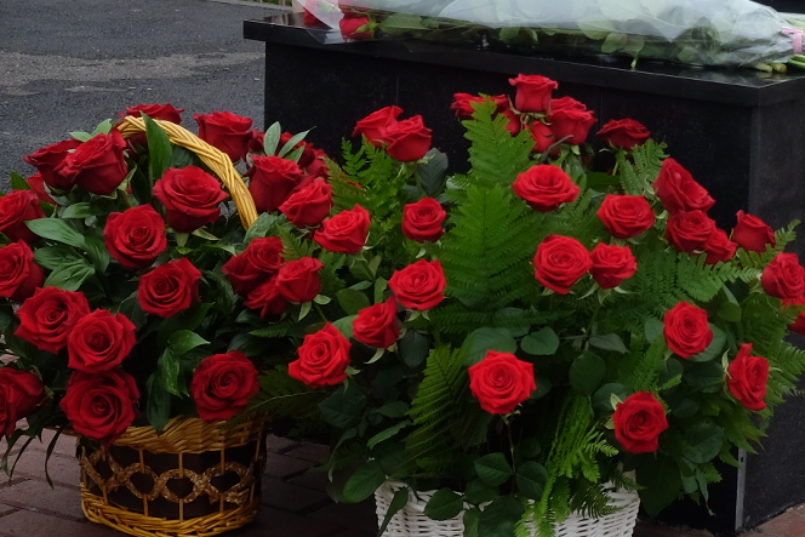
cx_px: 788
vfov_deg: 12.5
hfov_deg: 18.6
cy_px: -97
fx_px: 2393
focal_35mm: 107
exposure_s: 1/250
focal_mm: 26.5
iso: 400
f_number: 5.6
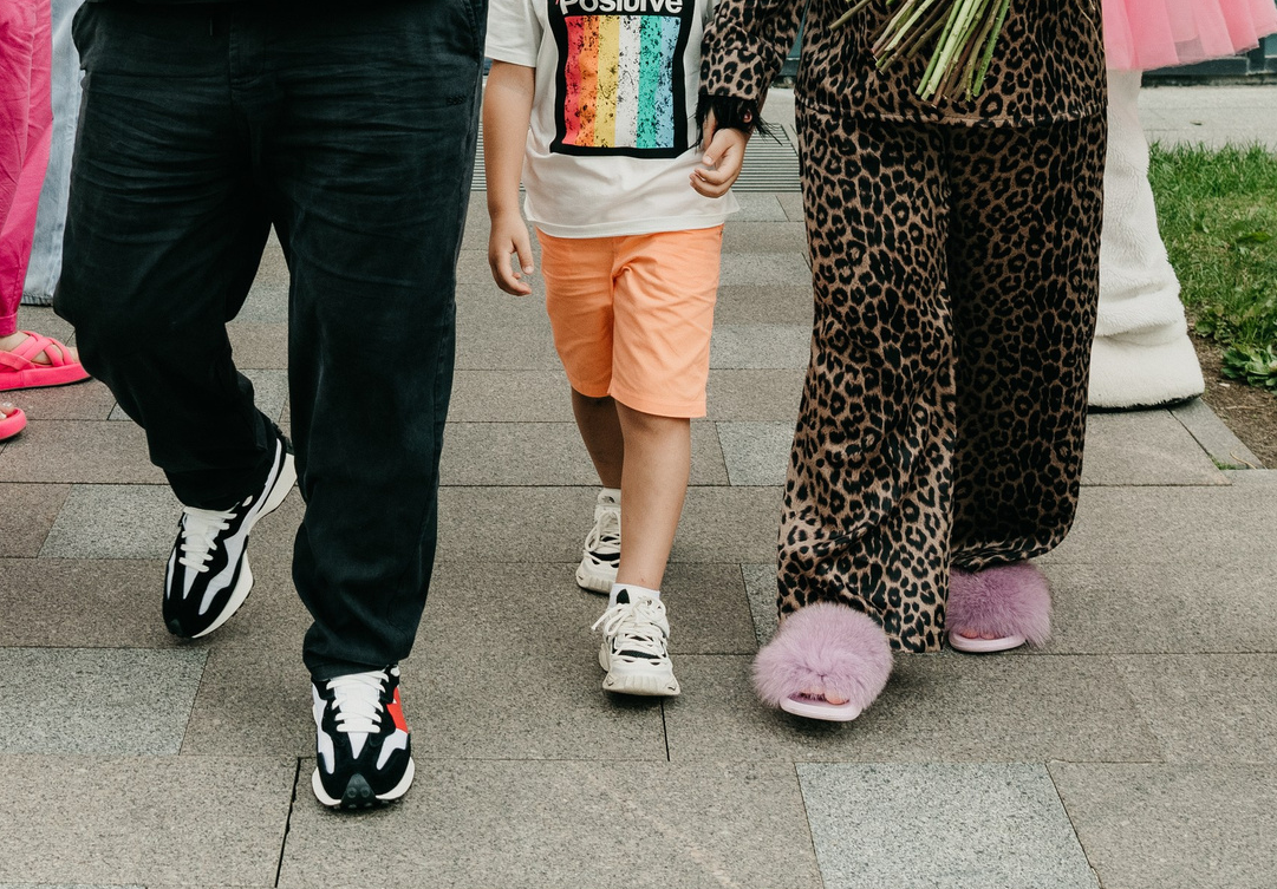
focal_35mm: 64
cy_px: -192
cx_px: 344
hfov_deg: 30.6
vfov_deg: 20.4
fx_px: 2302
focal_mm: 24
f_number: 5
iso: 200
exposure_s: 1/320
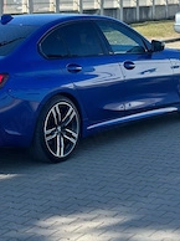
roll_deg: +0.3
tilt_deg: -3.1
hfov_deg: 14.8
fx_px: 688
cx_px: 46
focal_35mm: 99
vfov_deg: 19.6
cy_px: 42
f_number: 1.78
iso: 80
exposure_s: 1/3058
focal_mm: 6.86
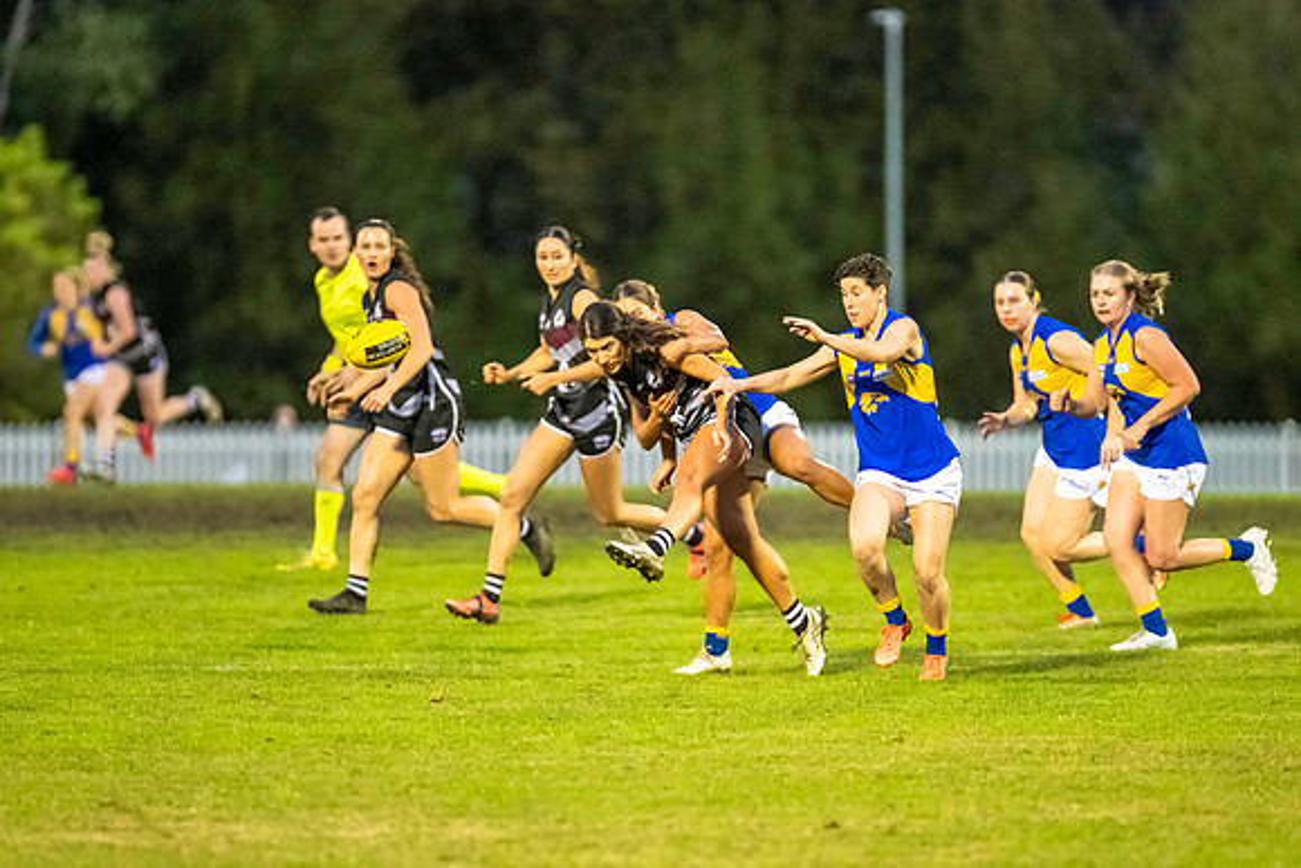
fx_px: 14462
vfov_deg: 3.4
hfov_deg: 5.2
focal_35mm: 400
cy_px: 495
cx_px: 671
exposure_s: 1/1250
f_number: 2.8
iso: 10000
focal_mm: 300
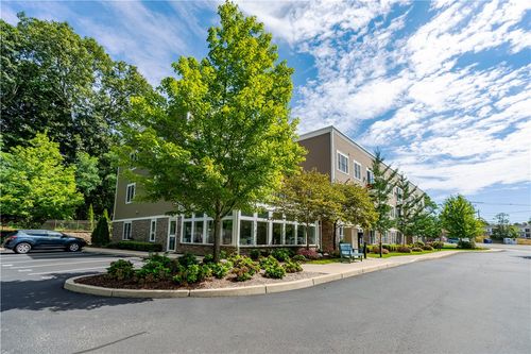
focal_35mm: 16
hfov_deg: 96.8
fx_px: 236
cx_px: 266
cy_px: 177
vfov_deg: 73.7
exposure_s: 1/250
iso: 100
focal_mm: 16
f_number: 6.3
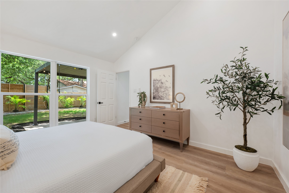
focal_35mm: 14
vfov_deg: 81.2
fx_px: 112
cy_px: 96
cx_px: 144
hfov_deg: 104.3
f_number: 8
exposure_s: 1/3
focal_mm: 14
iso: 250
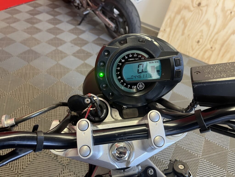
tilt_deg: -42.2
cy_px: 88
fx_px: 177
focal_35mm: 26
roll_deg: -12.9
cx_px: 118
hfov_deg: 67.3
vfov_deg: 53.1
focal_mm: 5.1
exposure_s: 1/50
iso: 160
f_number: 1.6
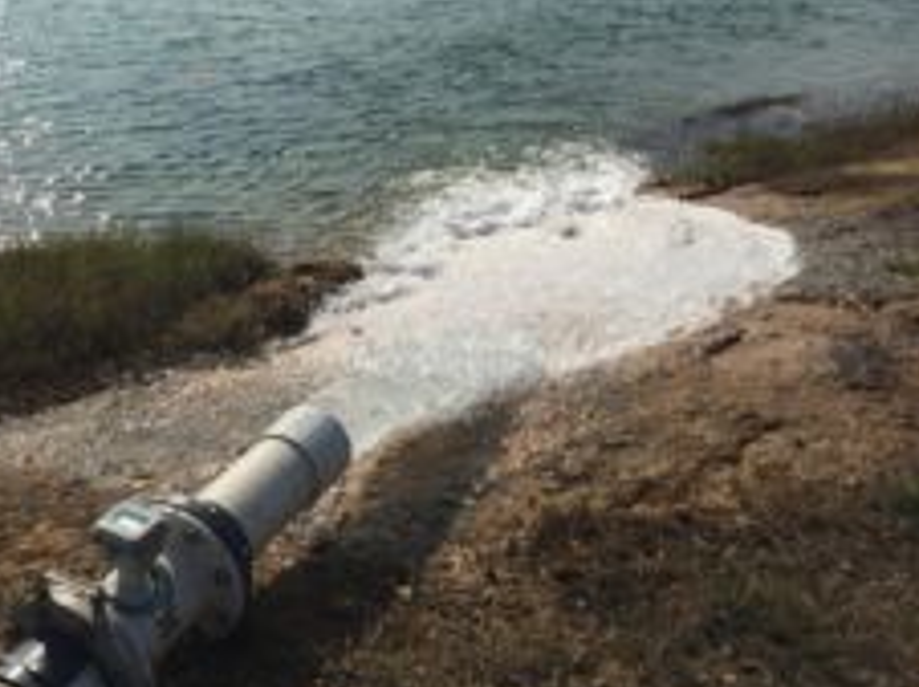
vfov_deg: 31.9
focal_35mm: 45
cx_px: 211
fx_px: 1193
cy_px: 230
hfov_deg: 40.7
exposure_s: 1/6623
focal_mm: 4.15
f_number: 2.2
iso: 32
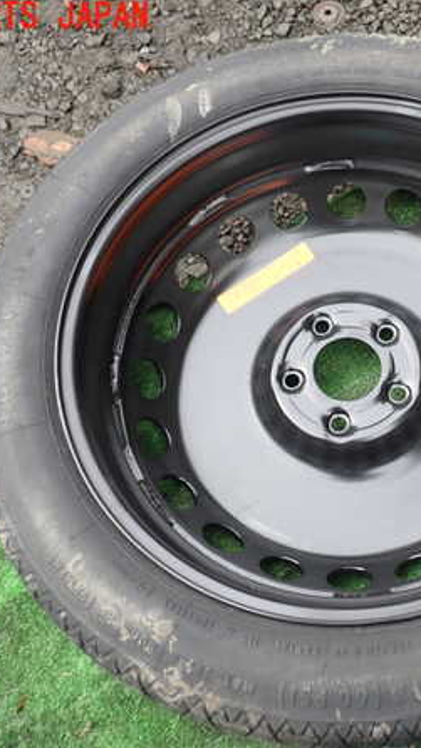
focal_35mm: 44
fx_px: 873
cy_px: 374
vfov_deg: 46.4
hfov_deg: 26.5
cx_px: 347
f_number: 2.3
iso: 100
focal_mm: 5.4
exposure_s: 1/100
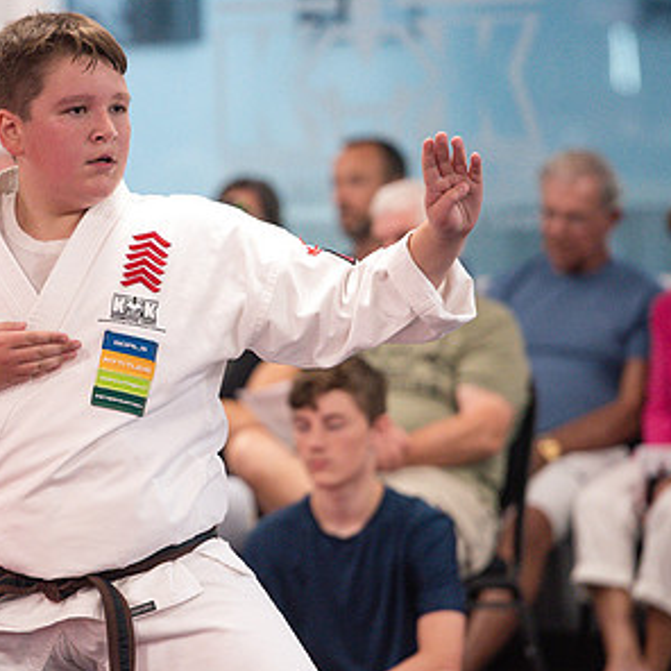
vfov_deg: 5.7
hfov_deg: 5.7
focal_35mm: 308
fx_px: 6755
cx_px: 120
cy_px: 314
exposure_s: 1/400
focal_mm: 185
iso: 1600
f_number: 3.5
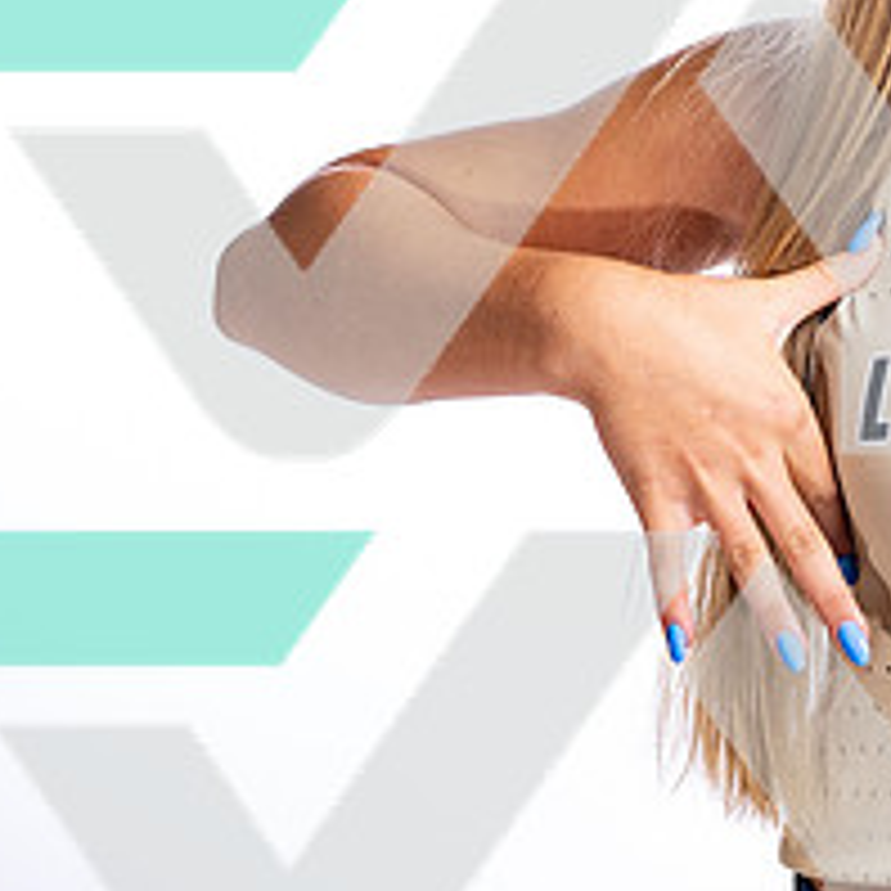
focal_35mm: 154
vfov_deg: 11.3
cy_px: 192
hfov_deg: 11.0
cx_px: 1256
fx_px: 4485
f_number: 5.6
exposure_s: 1/250
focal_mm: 50
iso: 400
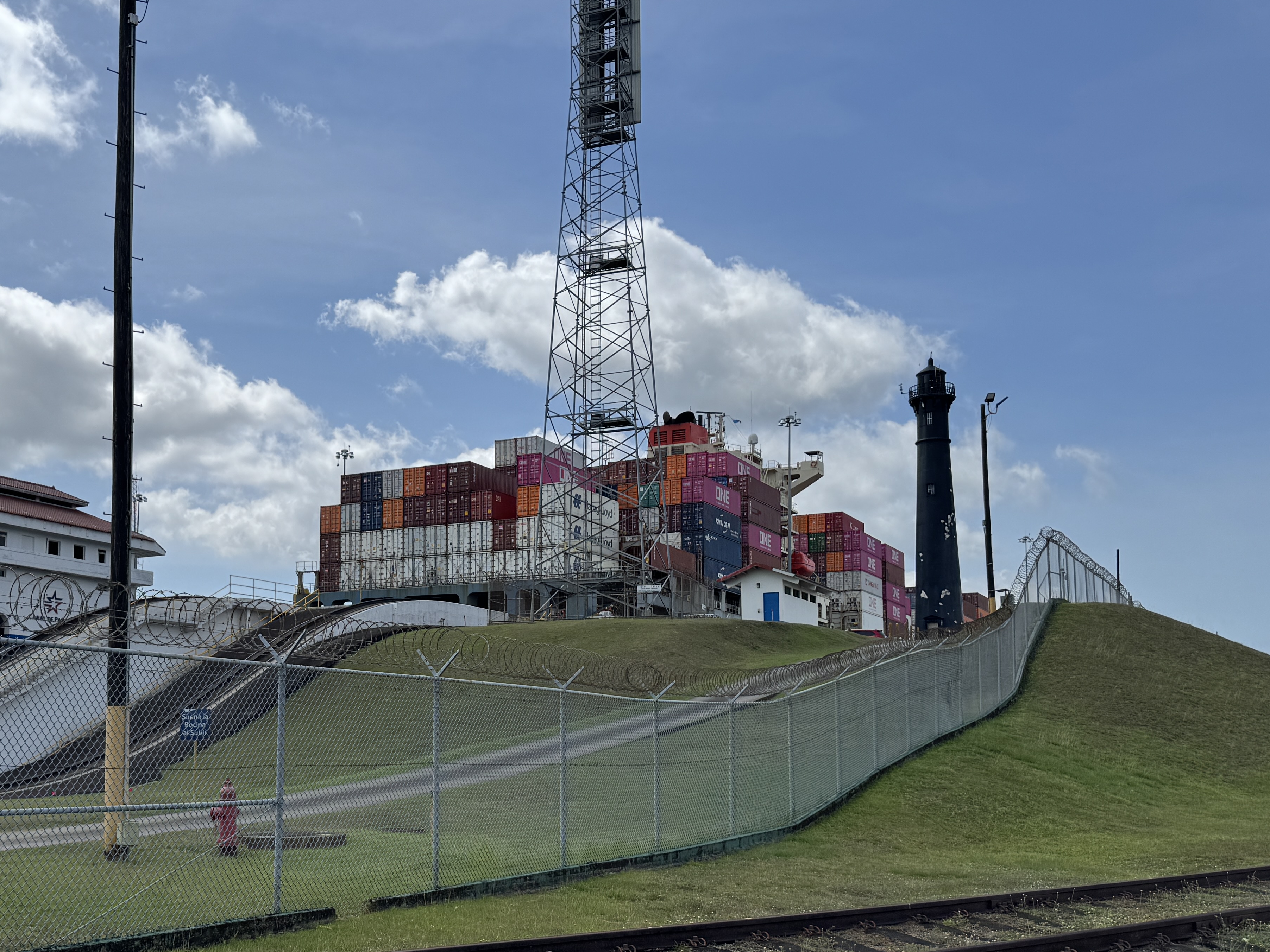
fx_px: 1394
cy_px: 625
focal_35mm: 38
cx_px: 414
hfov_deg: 48.1
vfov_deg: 37.4
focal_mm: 6.76
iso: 80
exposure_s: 1/7937
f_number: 1.78
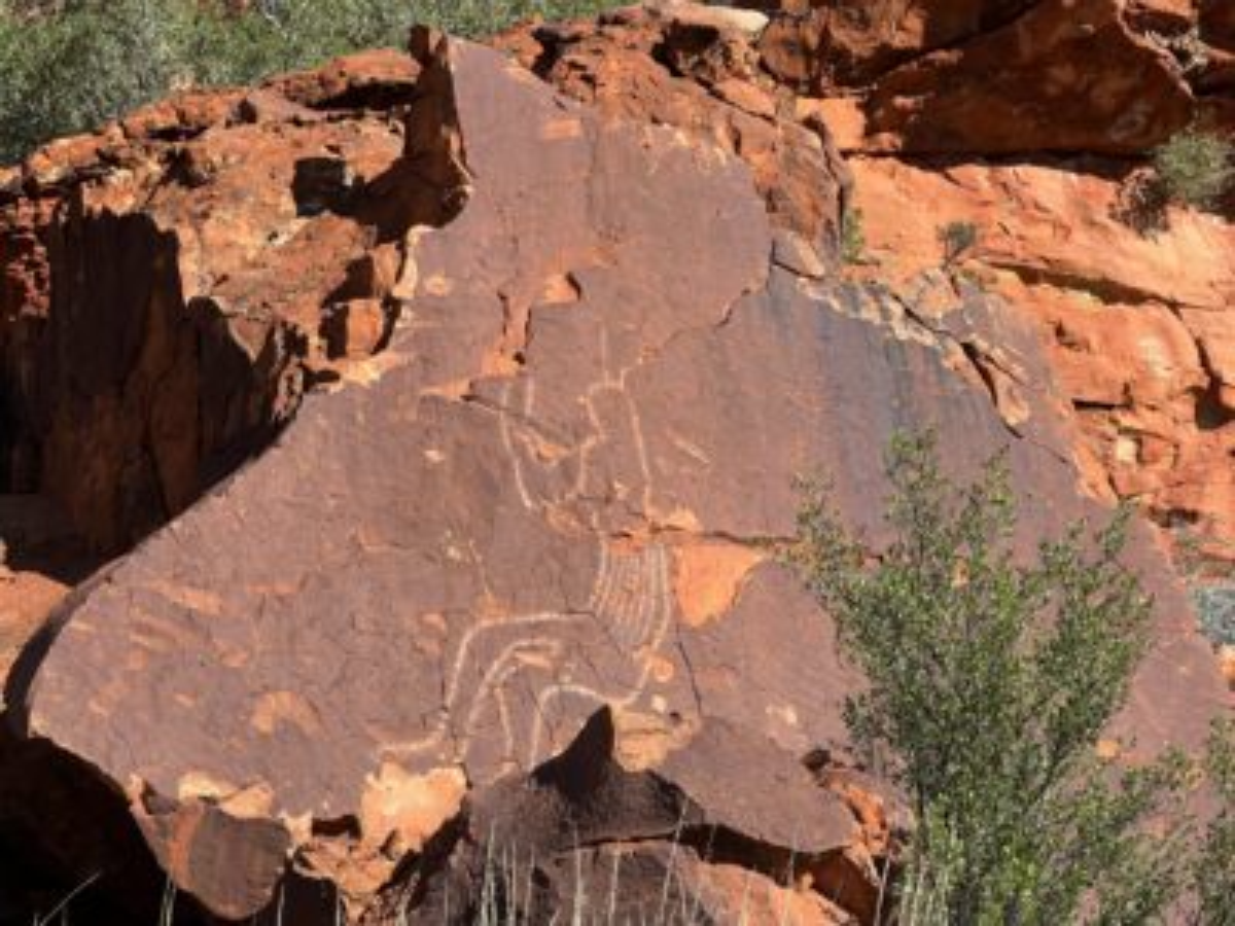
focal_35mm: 77
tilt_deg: +17.9
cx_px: 618
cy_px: 463
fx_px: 2747
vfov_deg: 19.1
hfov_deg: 25.3
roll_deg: +2.0
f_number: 2.8
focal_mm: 9
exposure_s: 1/523
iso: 32
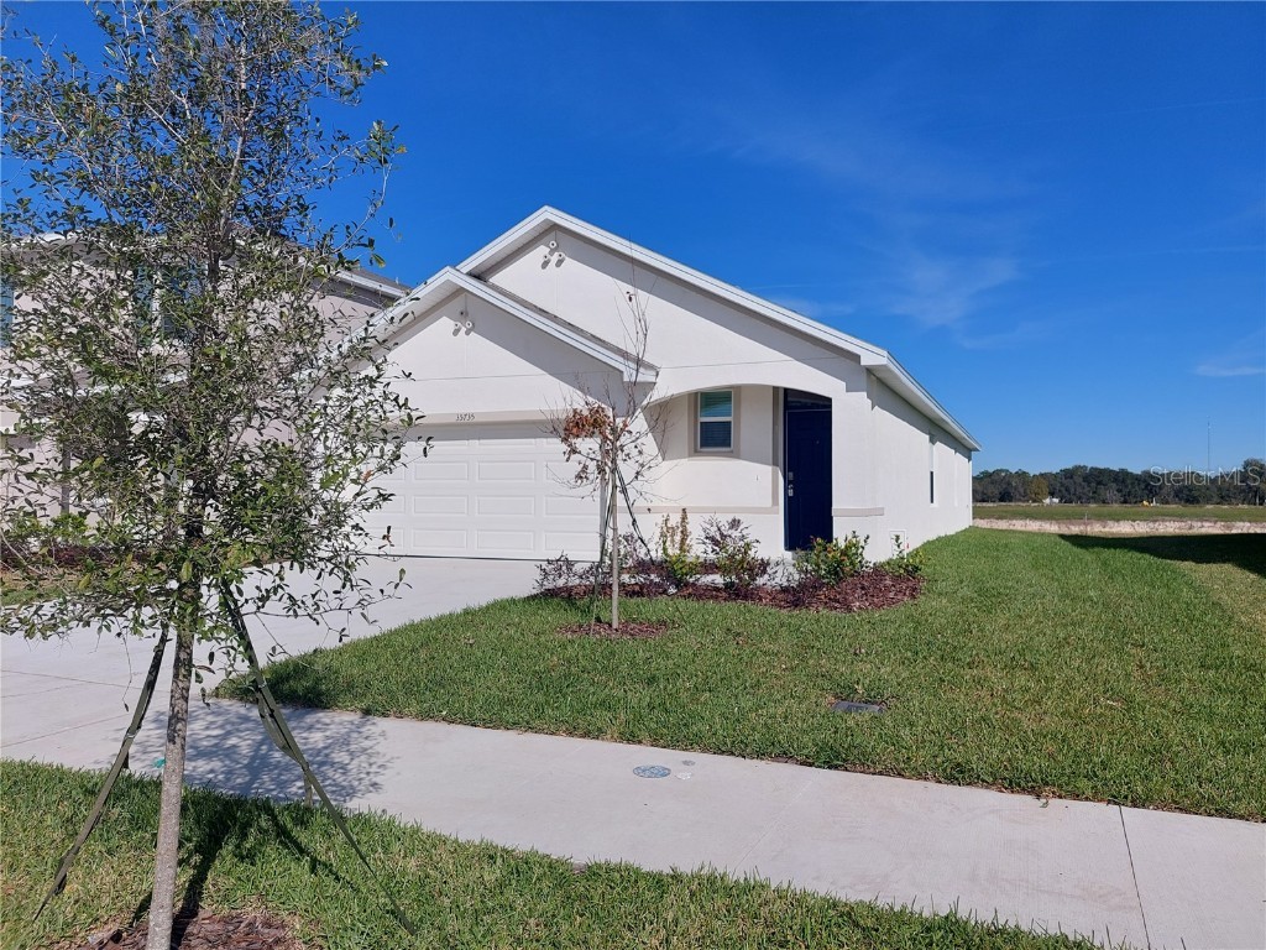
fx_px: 878
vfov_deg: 56.8
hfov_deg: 71.6
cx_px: 633
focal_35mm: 24
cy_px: 475
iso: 40
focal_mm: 5.23
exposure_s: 1/4557
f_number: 1.8
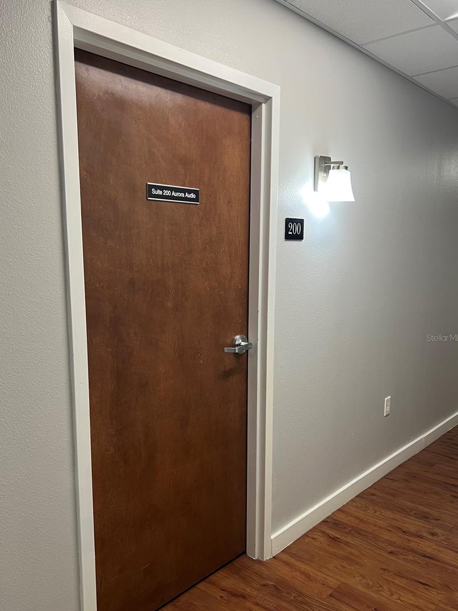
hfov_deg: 48.2
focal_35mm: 29
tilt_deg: -9.3
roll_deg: -0.2
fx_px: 512
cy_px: 337
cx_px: 211
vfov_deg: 61.5
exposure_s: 1/60
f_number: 1.5
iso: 80
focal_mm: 5.7
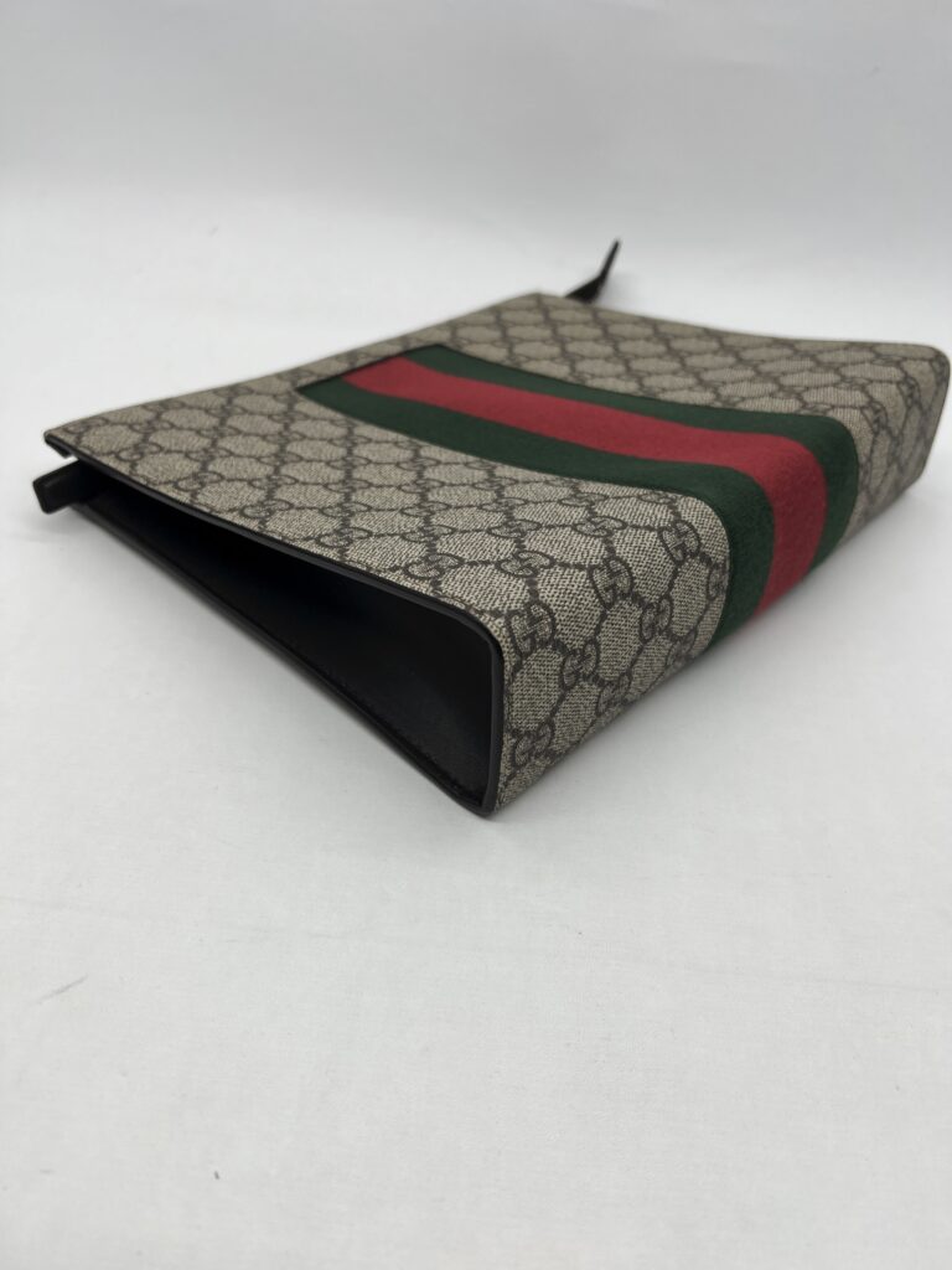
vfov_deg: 67.3
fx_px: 953
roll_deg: -6.2
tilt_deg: -36.9
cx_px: 476
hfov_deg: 53.1
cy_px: 635
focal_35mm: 26
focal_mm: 5.7
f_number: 1.5
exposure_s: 1/296
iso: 50
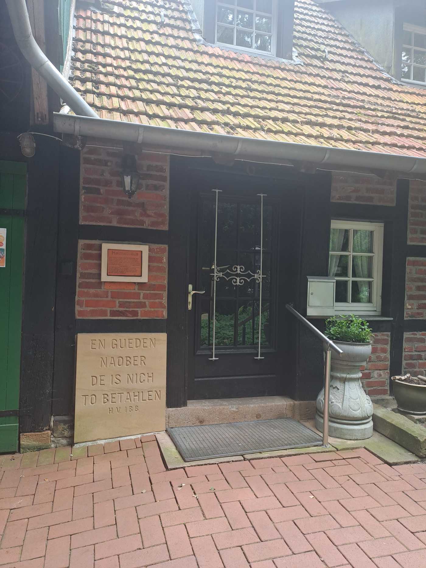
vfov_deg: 69.4
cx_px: 213
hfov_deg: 54.9
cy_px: 284
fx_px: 410
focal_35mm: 25
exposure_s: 1/120
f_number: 1.8
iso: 40
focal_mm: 4.65
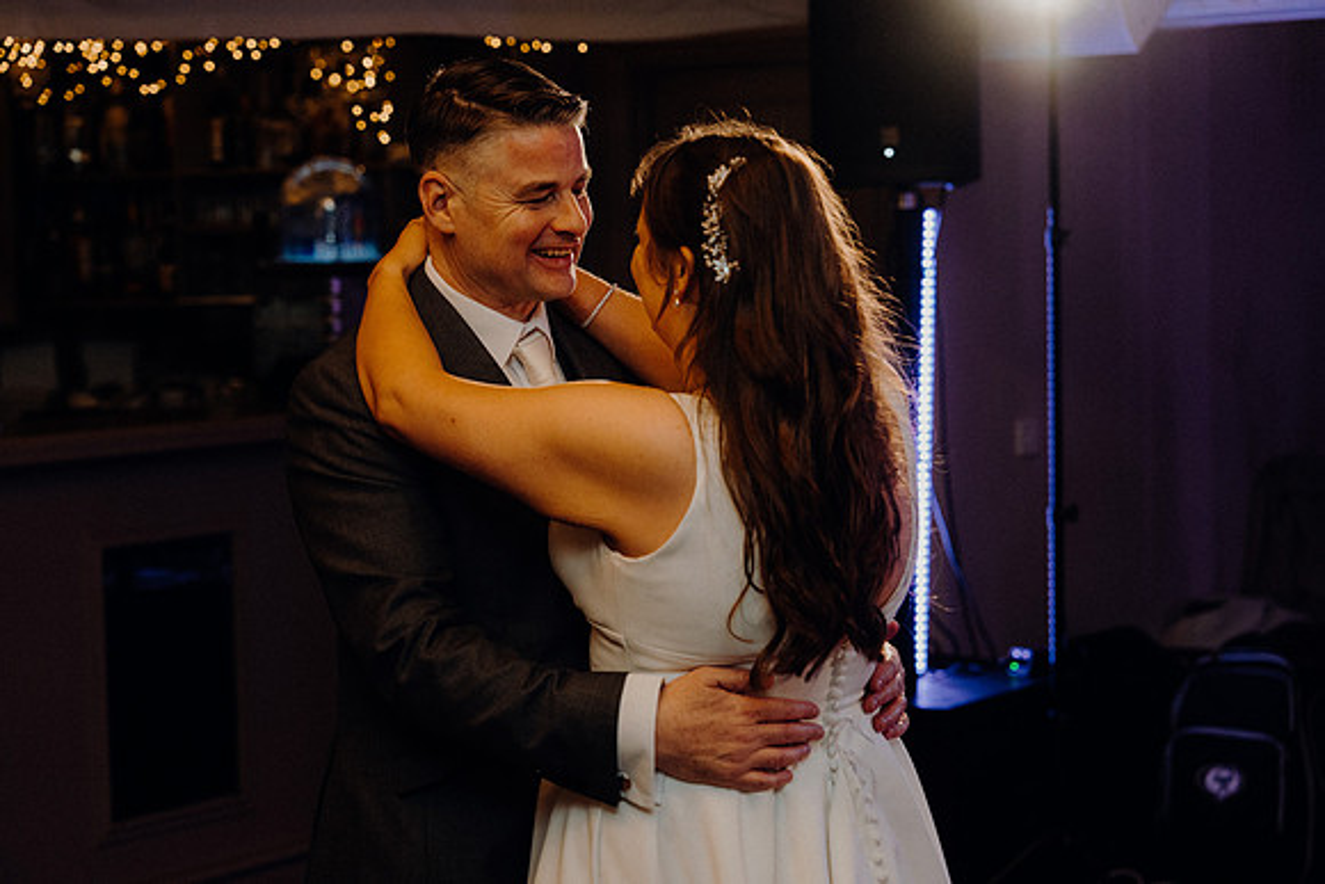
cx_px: 662
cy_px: 442
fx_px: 2577
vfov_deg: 19.5
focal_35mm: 70
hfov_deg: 28.8
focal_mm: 70
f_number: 3.5
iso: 2500
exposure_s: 1/160
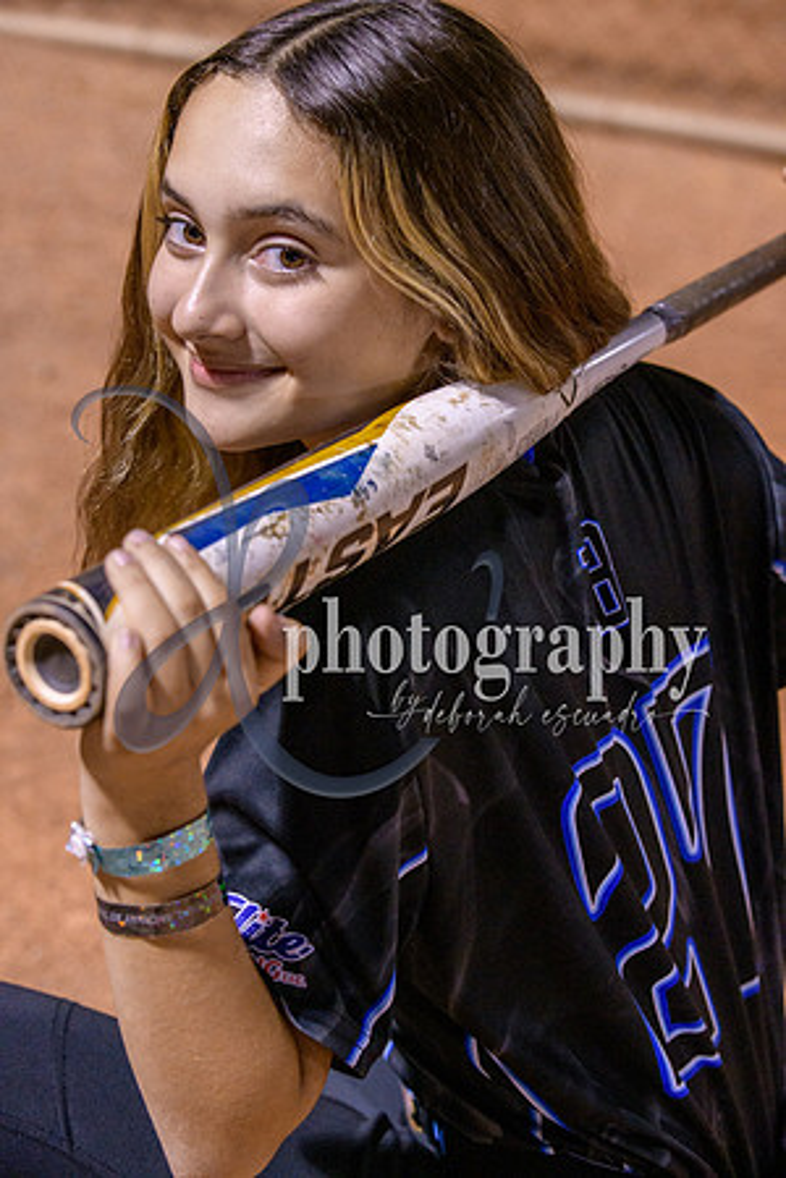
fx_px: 2292
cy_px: 589
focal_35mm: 70
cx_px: 393
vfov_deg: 28.8
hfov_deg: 19.5
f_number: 5
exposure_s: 1/250
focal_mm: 70
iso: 4000
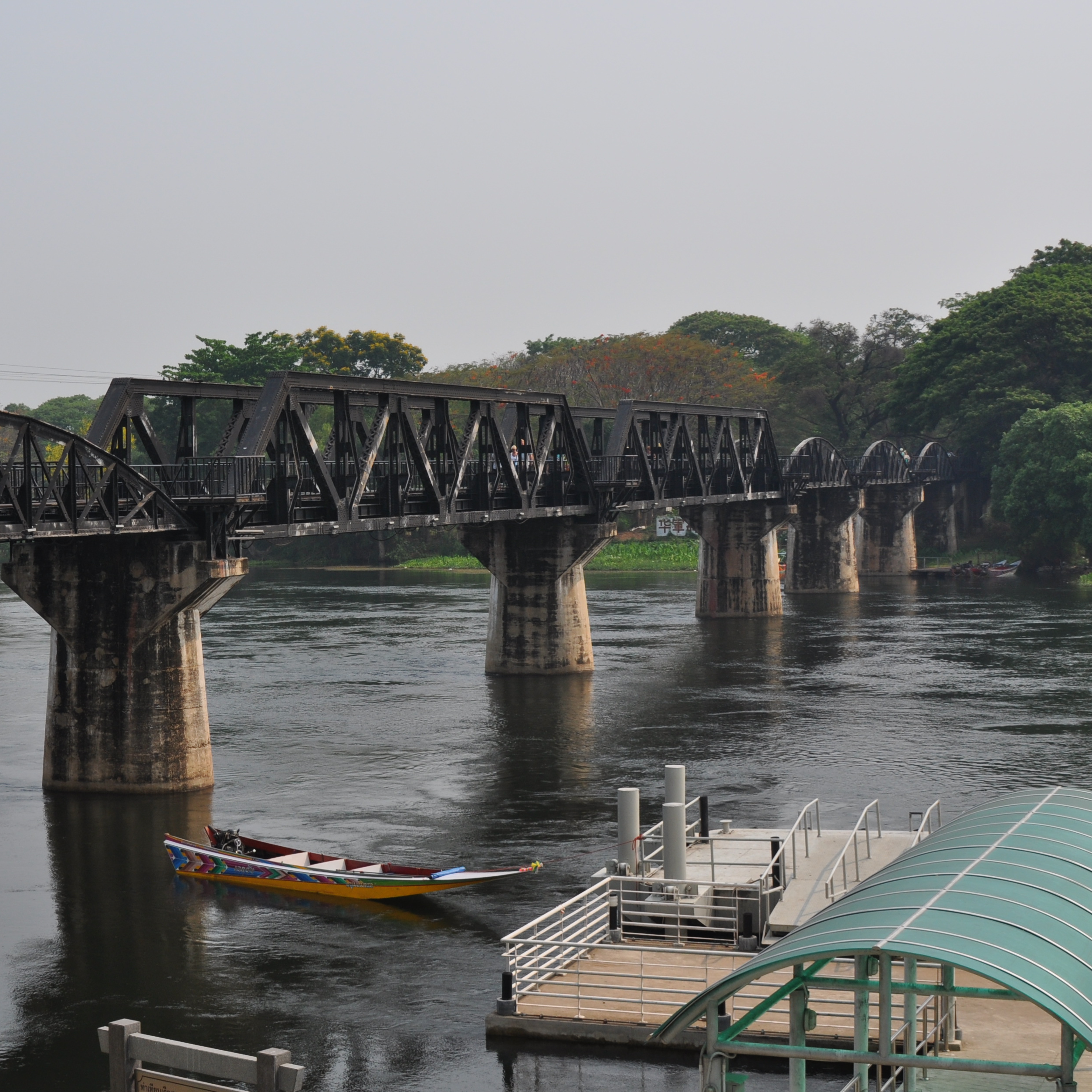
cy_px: 530
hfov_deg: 27.7
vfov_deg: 28.2
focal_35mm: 61
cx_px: 267
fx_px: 2177
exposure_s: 1/400
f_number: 10
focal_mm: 28
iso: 200
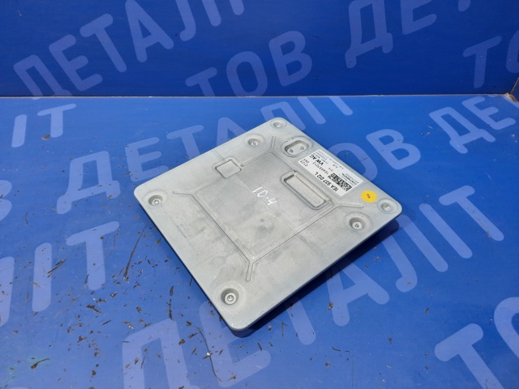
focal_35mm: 25
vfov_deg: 54.9
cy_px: 194
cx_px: 260
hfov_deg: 69.4
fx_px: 375
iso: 250
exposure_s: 1/50
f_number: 2
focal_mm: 4.6
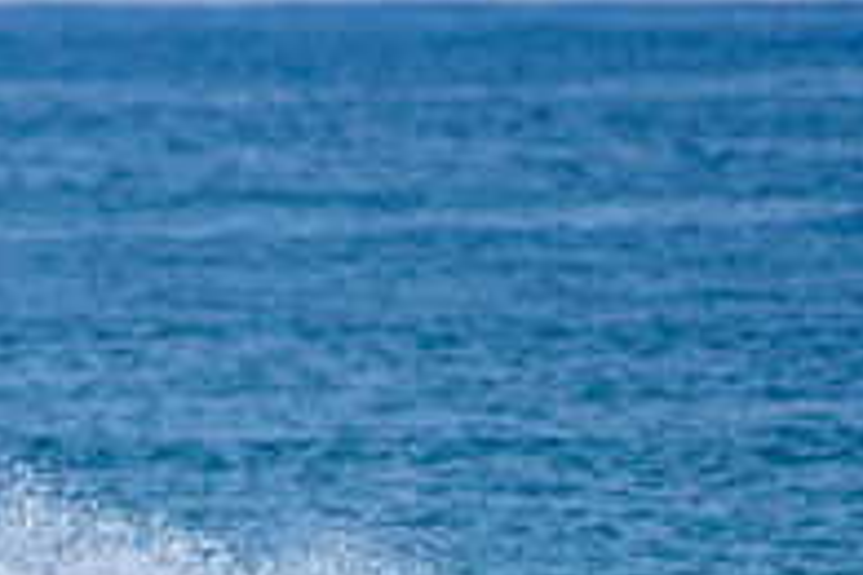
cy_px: 851
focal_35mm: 1490
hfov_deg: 1.4
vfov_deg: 0.9
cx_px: 0
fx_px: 35716
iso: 160
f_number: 5.6
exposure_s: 1/2000
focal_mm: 500
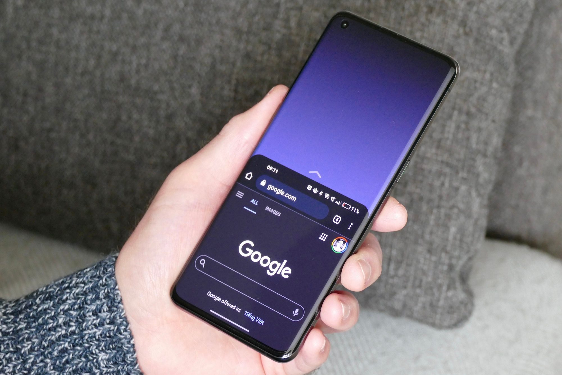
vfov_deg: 9.9
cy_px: 188
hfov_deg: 14.8
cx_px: 281
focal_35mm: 139
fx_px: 2170
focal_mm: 50.69
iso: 1600
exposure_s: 1/20
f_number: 4.5
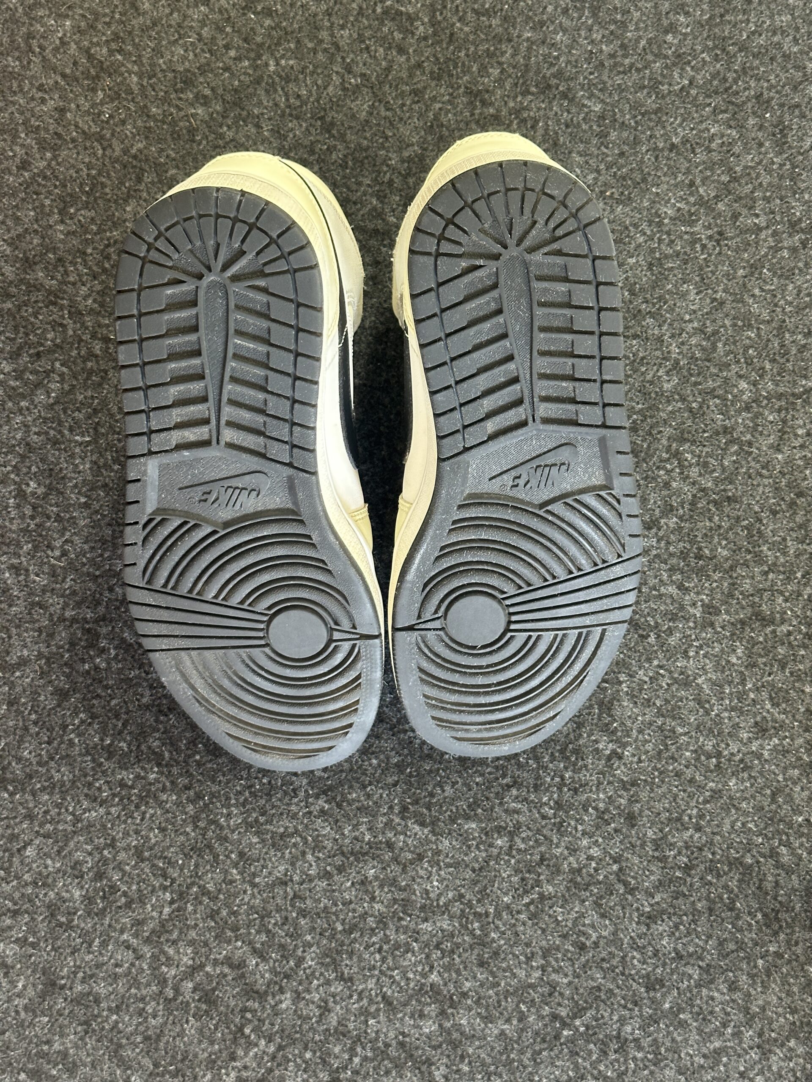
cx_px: 406
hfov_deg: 30.3
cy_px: 541
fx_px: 1501
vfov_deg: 39.7
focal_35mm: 48
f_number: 1.78
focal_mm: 6.86
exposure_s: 1/33
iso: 320
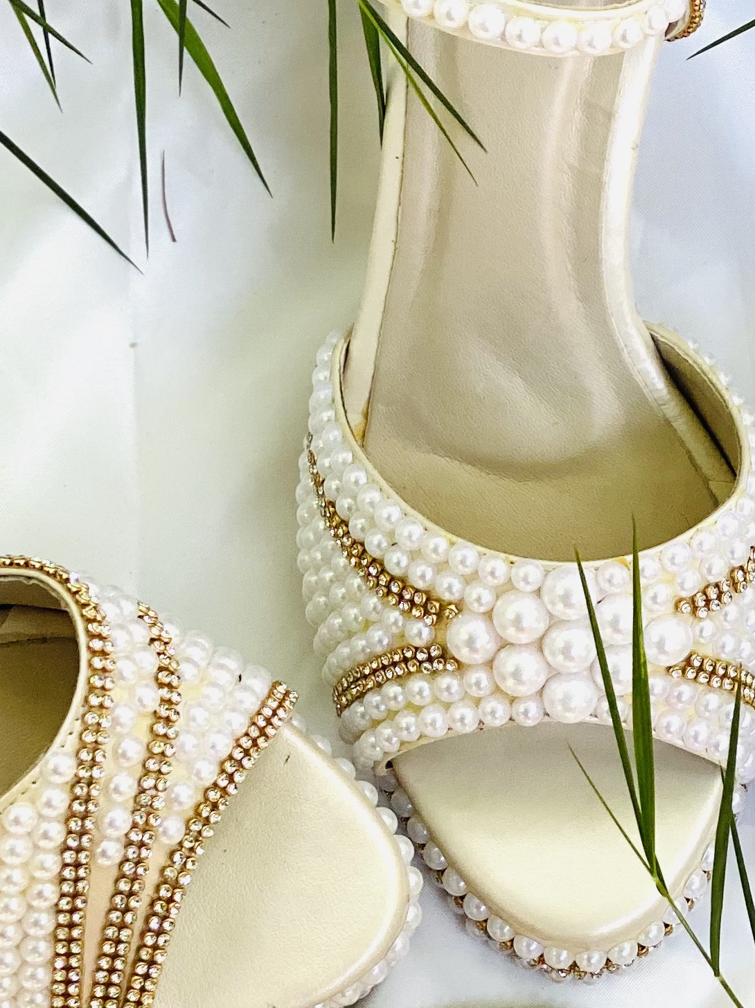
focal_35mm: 104
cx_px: 696
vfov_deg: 18.7
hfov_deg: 14.1
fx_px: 3025
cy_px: 856
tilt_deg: -75.4
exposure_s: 1/122
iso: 50
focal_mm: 6
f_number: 2
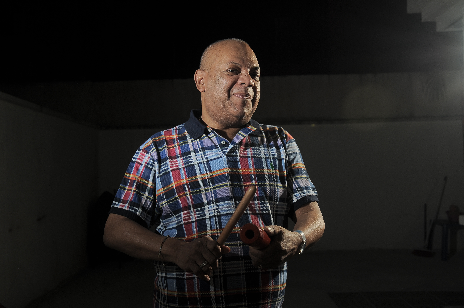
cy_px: 154
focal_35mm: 46
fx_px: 599
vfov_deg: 28.9
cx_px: 232
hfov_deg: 42.4
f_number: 5.6
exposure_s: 1/50
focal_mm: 31
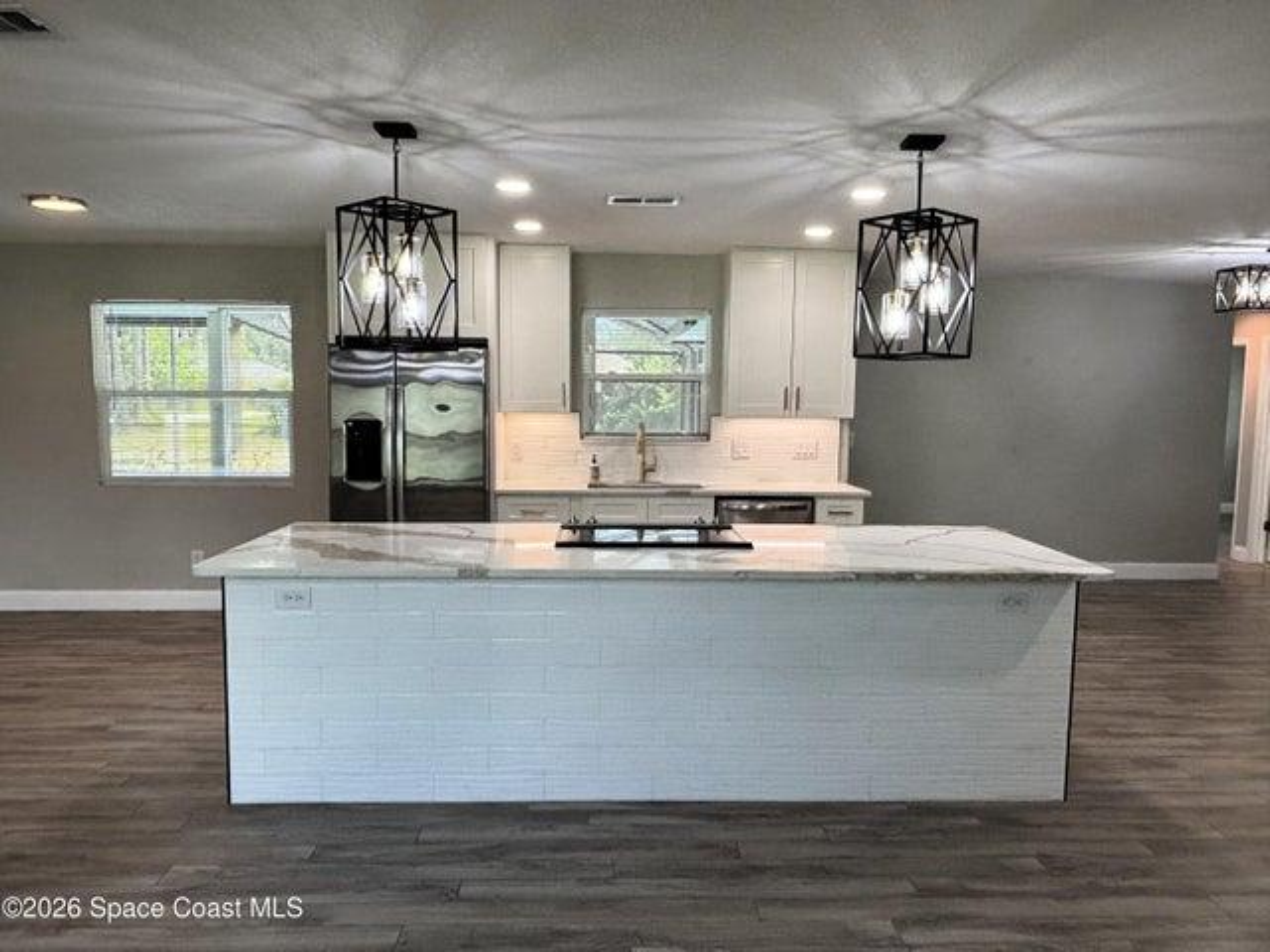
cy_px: 476
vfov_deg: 56.8
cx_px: 635
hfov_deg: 71.6
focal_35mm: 24
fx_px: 881
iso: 100
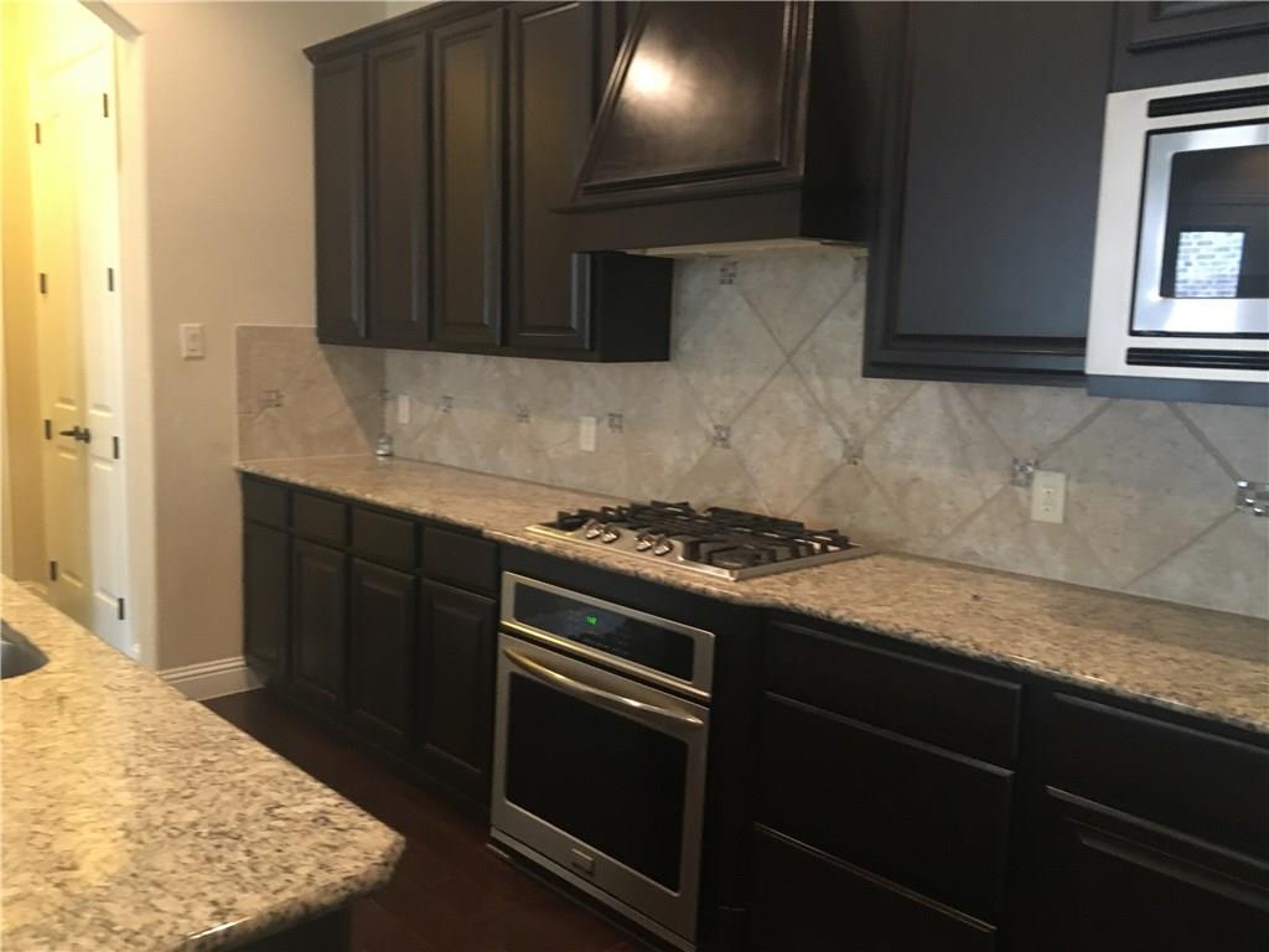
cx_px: 634
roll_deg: -1.3
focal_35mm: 29
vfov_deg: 48.2
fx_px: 1063
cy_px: 476
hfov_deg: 61.7
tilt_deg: -6.8
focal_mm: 4.15
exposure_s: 1/15
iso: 200
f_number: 2.2
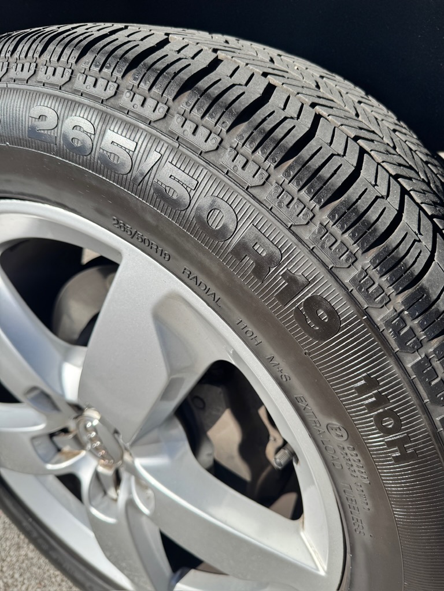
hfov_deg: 56.8
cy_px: 296
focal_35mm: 24
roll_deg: +3.1
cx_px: 222
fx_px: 410
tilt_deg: -32.0
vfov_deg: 71.6
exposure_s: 1/2604
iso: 80
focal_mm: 6.76
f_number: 1.78
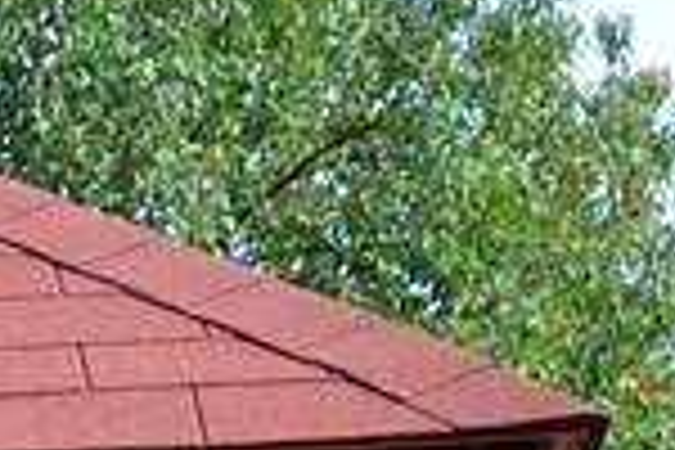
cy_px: 1397
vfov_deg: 5.6
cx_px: -801
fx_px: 4237
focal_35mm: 226
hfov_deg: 8.5
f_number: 10
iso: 200
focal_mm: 22
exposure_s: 1/100
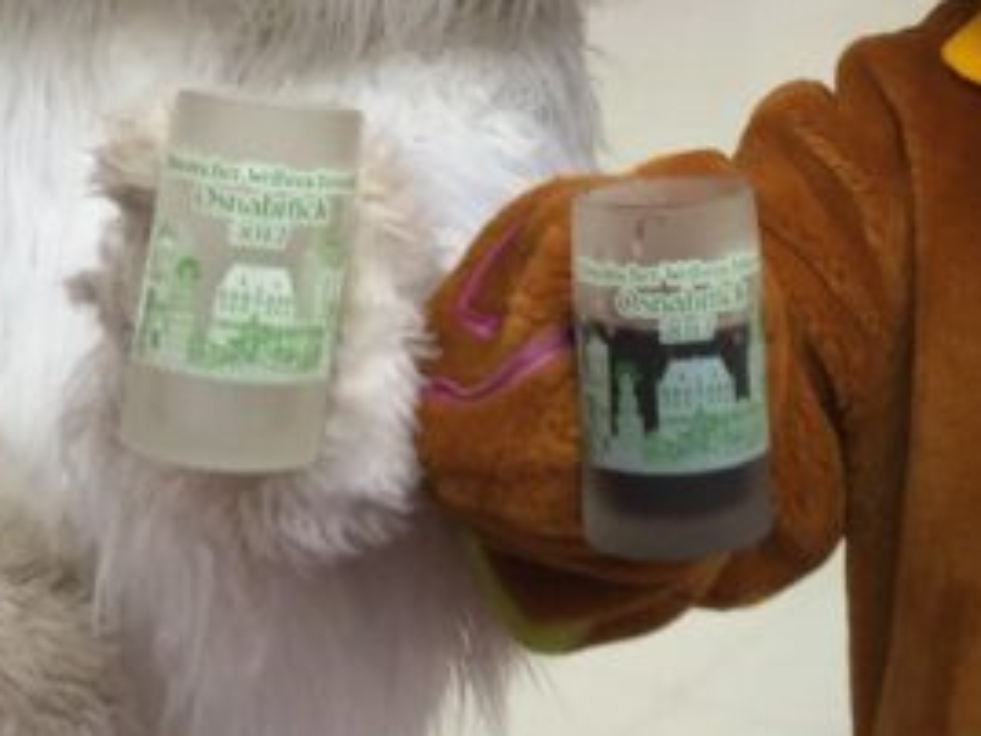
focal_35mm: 83
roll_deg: -1.7
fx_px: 2352
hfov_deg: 23.4
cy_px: -271
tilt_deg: -3.3
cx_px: 706
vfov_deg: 16.6
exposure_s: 1/100
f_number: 2.2
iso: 50
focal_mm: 4.15
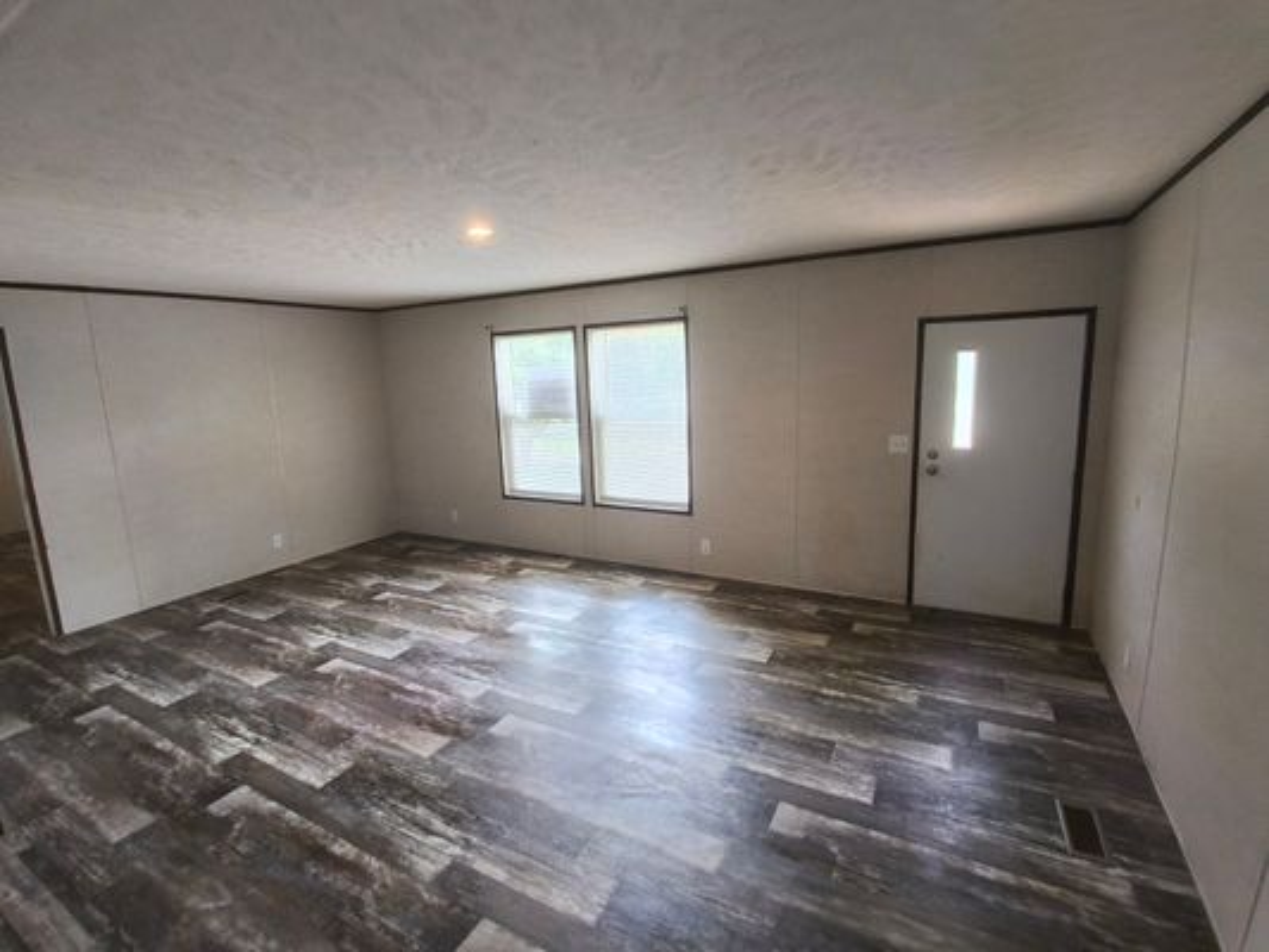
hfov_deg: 94.5
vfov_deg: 78.1
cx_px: 634
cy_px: 476
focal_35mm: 16
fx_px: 587
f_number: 2.2
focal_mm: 1.46
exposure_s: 1/50
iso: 80
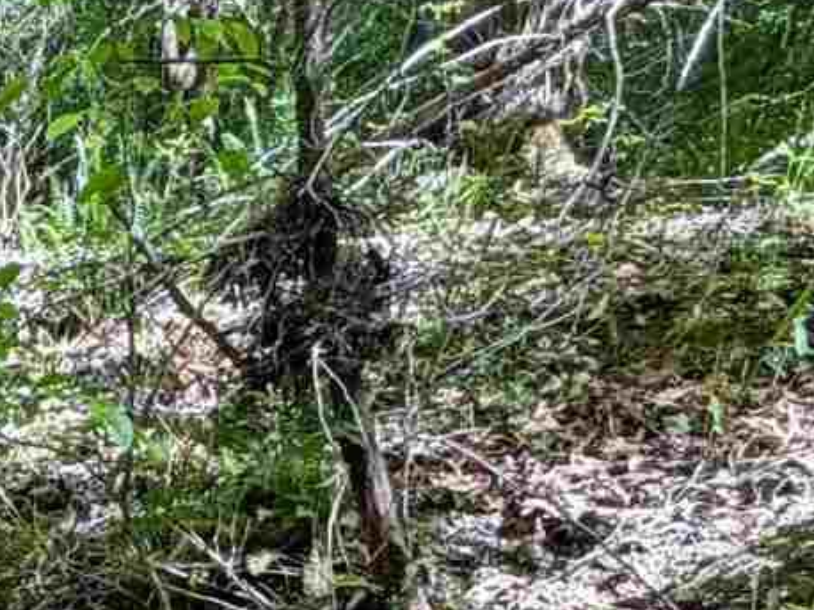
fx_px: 2209
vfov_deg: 13.8
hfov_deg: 15.4
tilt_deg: -21.8
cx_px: -947
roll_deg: -0.6
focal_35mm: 94
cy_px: 1144
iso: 64
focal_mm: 2.22
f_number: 2.2
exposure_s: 1/121
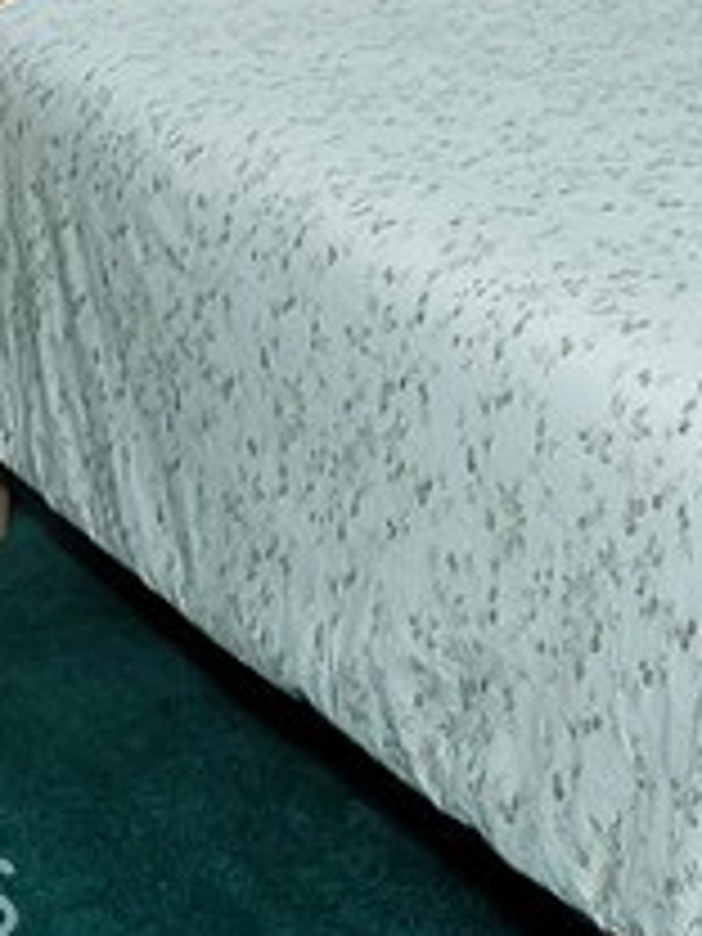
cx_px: 994
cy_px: -574
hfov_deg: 18.7
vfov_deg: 21.5
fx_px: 1920
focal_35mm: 71
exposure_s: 1/30
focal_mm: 10
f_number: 8
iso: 400
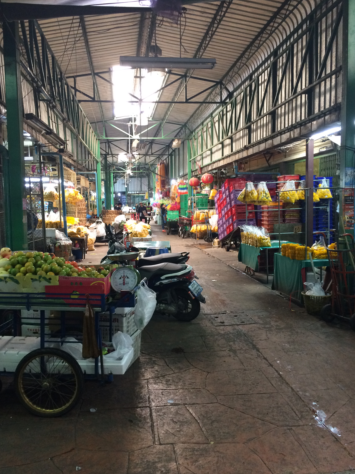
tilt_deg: -6.2
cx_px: 179
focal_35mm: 31
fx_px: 424
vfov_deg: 58.3
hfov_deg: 45.4
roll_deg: -0.2
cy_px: 241
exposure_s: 1/33
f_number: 2.2
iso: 250
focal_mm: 4.15
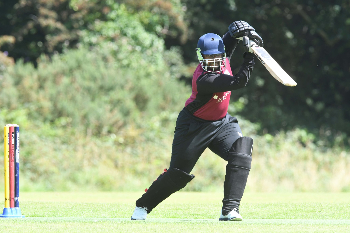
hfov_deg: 2.3
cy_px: 116
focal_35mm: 900
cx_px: 175
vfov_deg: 1.5
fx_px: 8749
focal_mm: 600
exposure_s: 1/500
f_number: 13
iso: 1250
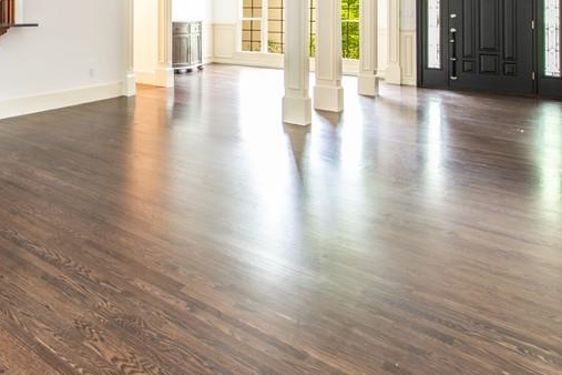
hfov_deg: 52.1
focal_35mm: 30
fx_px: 468
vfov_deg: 38.8
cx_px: 27
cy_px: 2
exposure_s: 1/2
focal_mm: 14
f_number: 10
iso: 1000
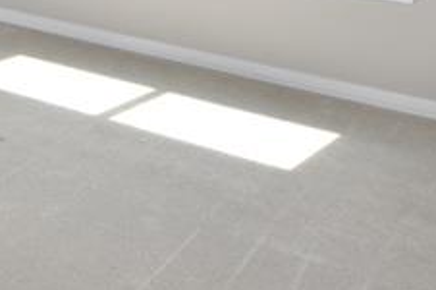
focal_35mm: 68
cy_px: -126
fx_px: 822
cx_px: -81
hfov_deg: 26.5
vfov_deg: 18.1
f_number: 5.6
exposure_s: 1/250
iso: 220
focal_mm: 10
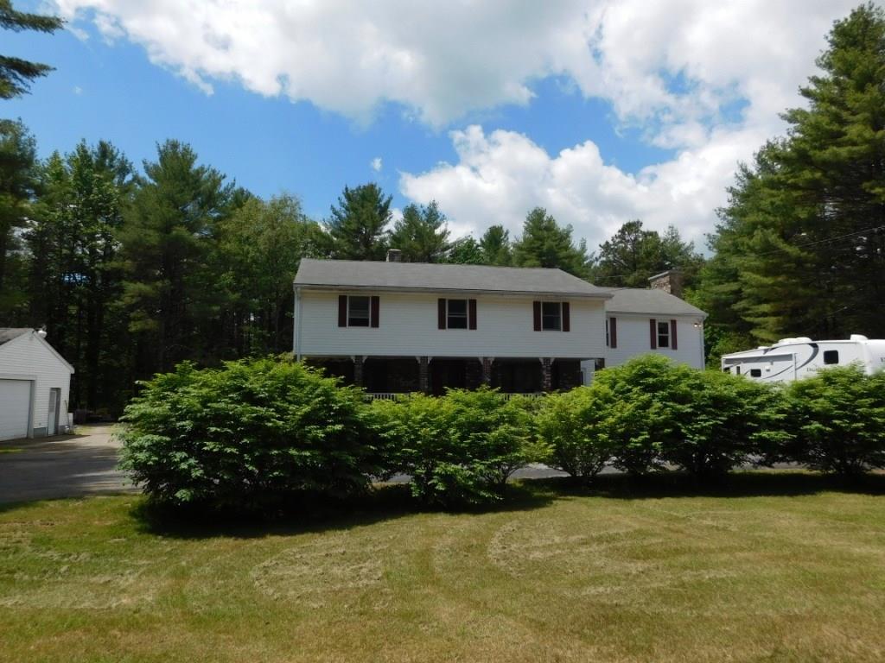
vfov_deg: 58.9
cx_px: 442
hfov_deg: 73.9
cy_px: 332
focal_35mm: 23
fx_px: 588
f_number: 6
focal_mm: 4
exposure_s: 1/640
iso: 125
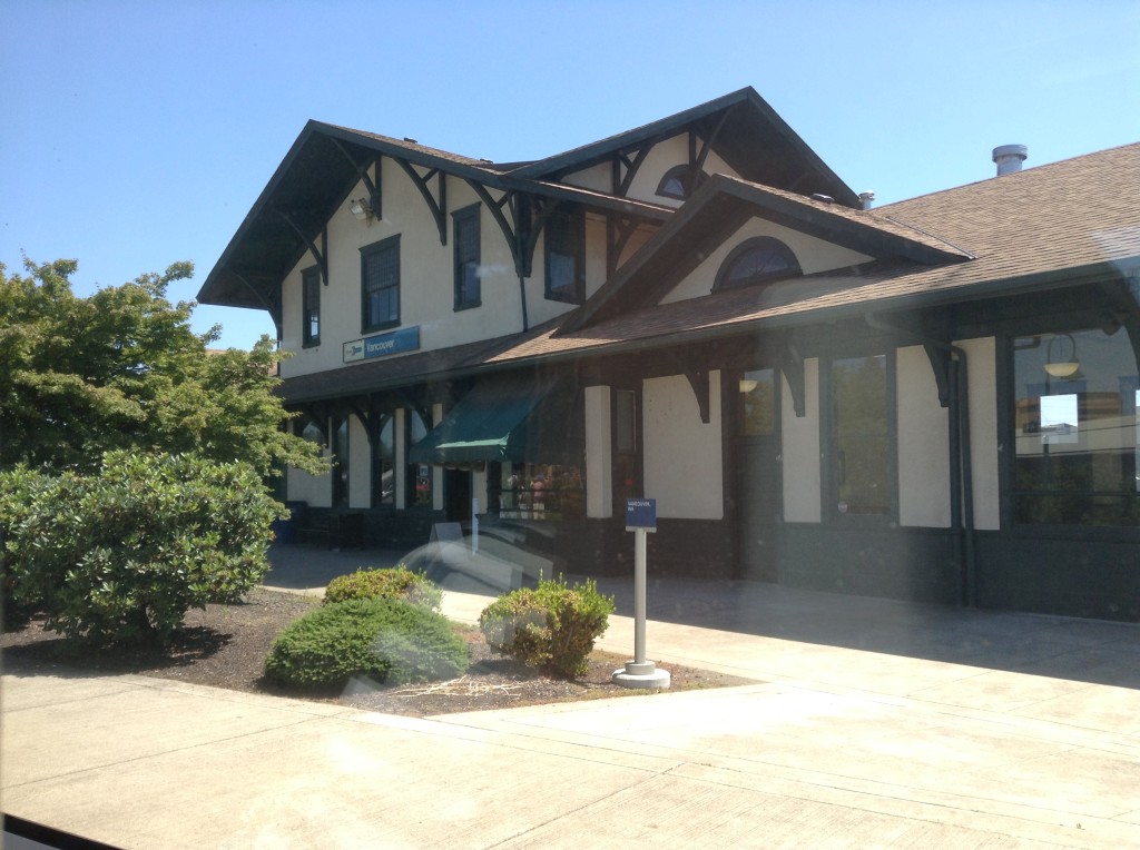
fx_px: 1085
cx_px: 570
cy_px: 425
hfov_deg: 55.4
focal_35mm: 33
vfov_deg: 42.8
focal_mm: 3.3
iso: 32
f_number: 2.4
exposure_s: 1/207
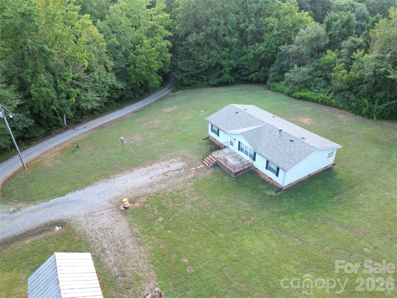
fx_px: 275
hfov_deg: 71.6
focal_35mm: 24
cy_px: 149
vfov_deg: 56.8
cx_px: 198
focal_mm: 6.72
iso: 130
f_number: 1.7
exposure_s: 1/90
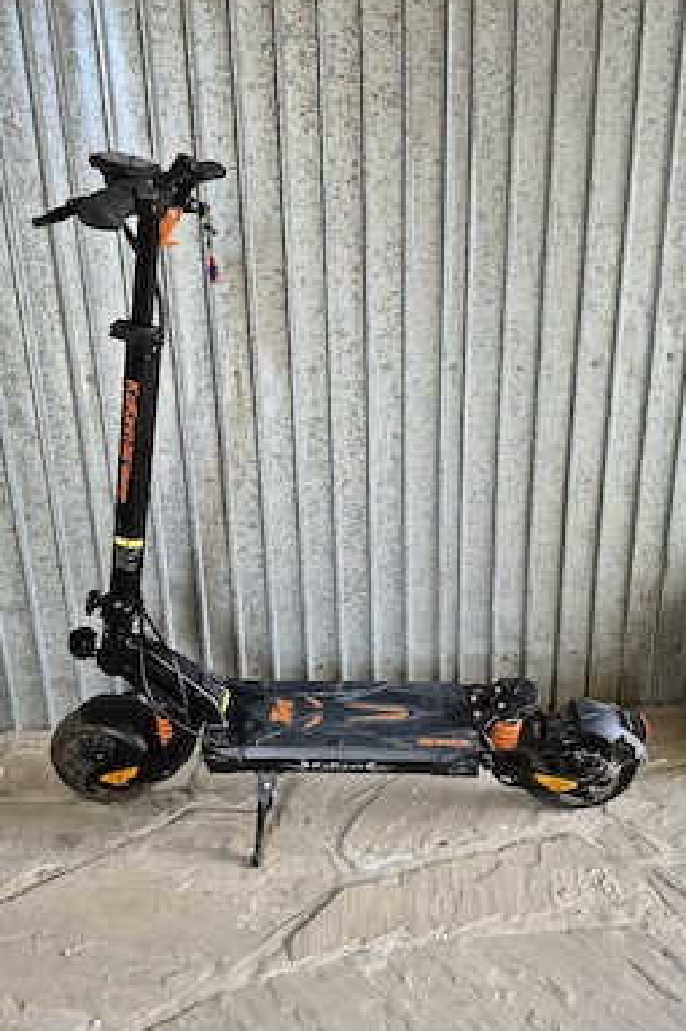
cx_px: 317
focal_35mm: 25
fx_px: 715
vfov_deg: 71.5
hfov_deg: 51.2
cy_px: 503
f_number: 1.8
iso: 250
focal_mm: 5.4
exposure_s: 1/182
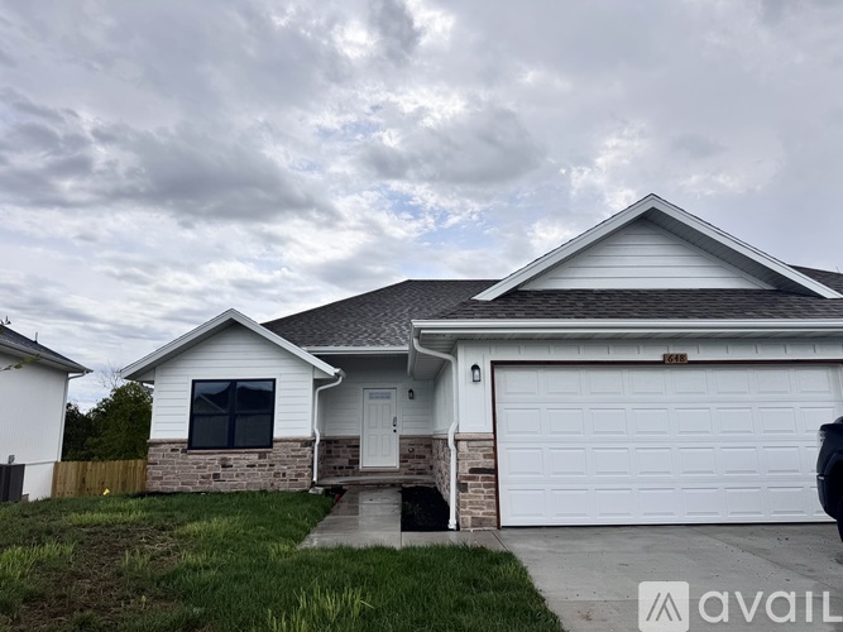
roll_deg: +0.6
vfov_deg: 56.8
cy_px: 316
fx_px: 584
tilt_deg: +11.7
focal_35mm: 24
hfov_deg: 71.6
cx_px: 422
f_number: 1.78
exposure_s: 1/12346
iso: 80
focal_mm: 6.76
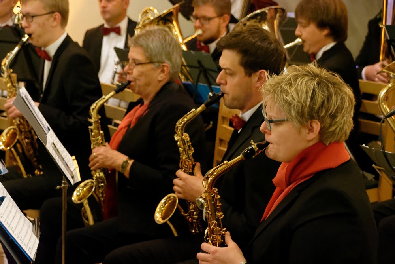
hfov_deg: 18.2
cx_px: 198
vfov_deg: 12.2
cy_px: 132
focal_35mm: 112
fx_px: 1234
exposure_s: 1/125
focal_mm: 75
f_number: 5
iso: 20000
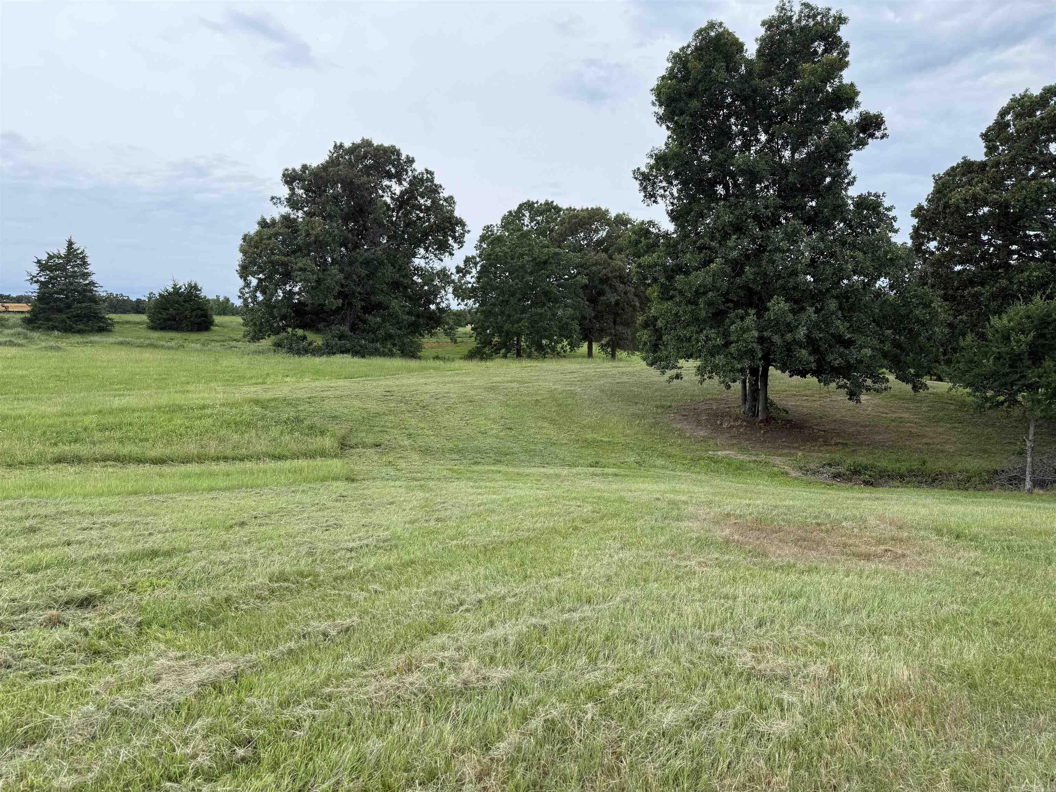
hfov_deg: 71.6
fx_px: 732
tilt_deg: -5.0
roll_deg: -3.3
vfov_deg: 56.8
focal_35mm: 24
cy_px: 396
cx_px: 528
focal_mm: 6.76
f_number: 1.78
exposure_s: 1/1437
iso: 80
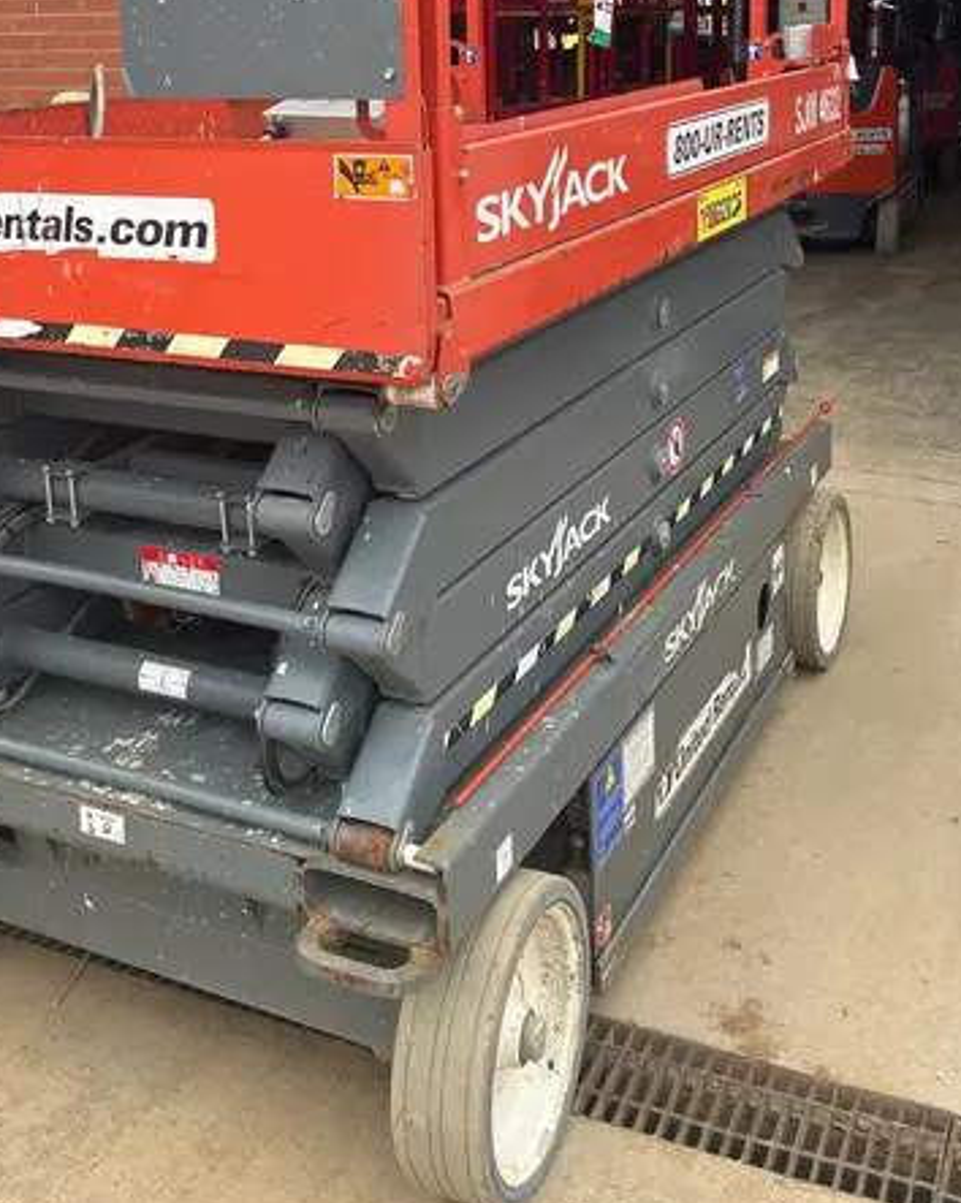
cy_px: 238
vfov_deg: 41.9
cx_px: 380
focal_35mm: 42
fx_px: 1494
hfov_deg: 35.5
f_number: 1.6
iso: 50
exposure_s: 1/680
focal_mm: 5.1
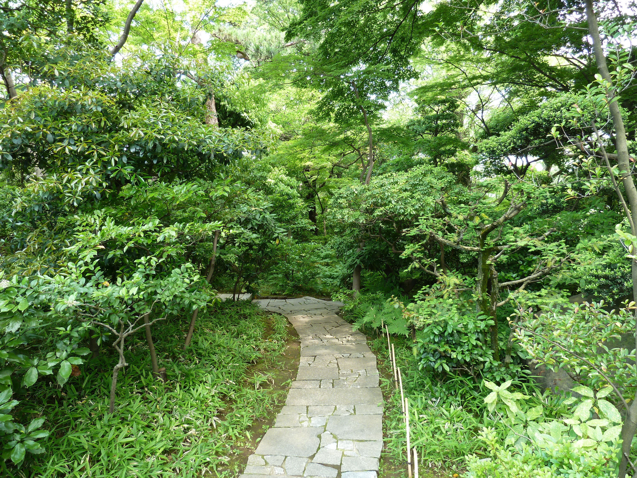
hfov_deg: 69.4
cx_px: 318
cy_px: 239
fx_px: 460
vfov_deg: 54.9
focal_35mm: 25
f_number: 3.3
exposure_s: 1/30
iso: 80
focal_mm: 4.1
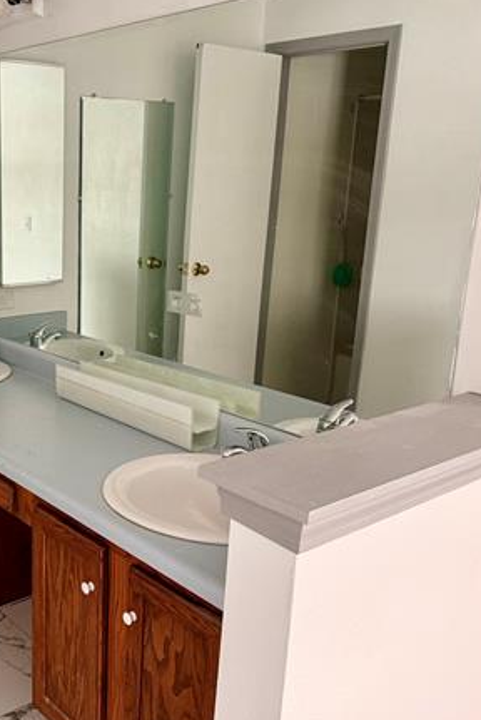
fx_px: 740
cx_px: 42
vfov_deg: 51.9
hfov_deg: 33.9
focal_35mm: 37
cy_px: 363
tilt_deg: -14.2
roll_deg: -0.2
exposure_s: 1/60
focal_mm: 6.76
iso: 320
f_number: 1.78
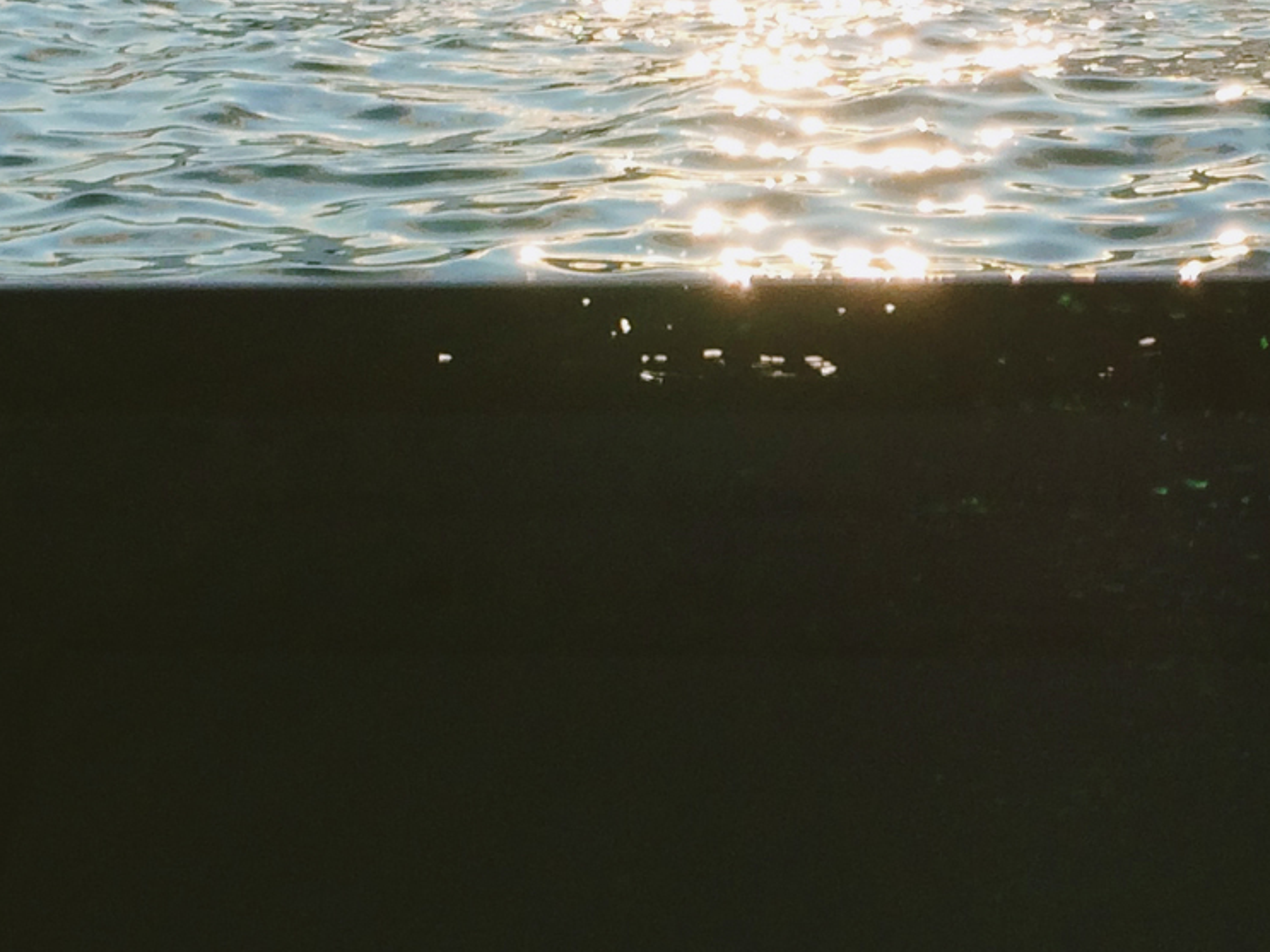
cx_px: 1027
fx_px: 3705
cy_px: 281
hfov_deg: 19.2
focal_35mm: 101
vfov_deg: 14.6
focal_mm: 4.12
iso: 40
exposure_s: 1/1953
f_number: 2.2
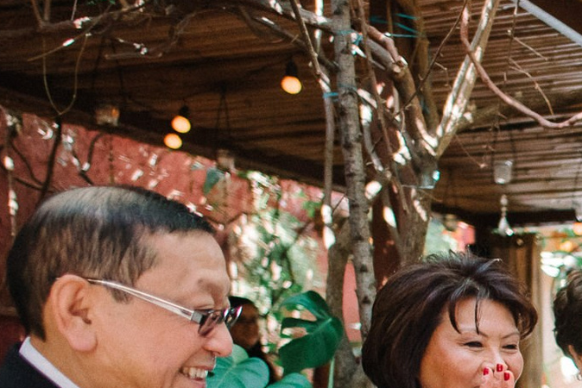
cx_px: 929
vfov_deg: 16.7
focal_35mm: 76
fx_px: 1229
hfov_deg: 21.3
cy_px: 538
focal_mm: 20
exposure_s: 1/640
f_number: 1.8
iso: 800
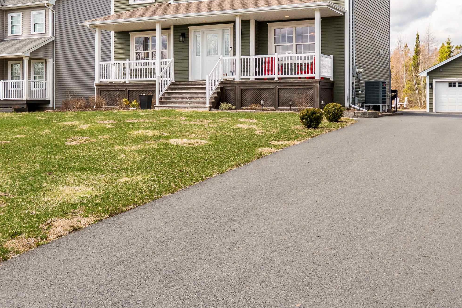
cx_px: 223
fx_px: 719
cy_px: 94
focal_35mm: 56
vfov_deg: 24.0
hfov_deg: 35.6
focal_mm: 24
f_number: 6.3
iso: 400
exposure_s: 1/1600
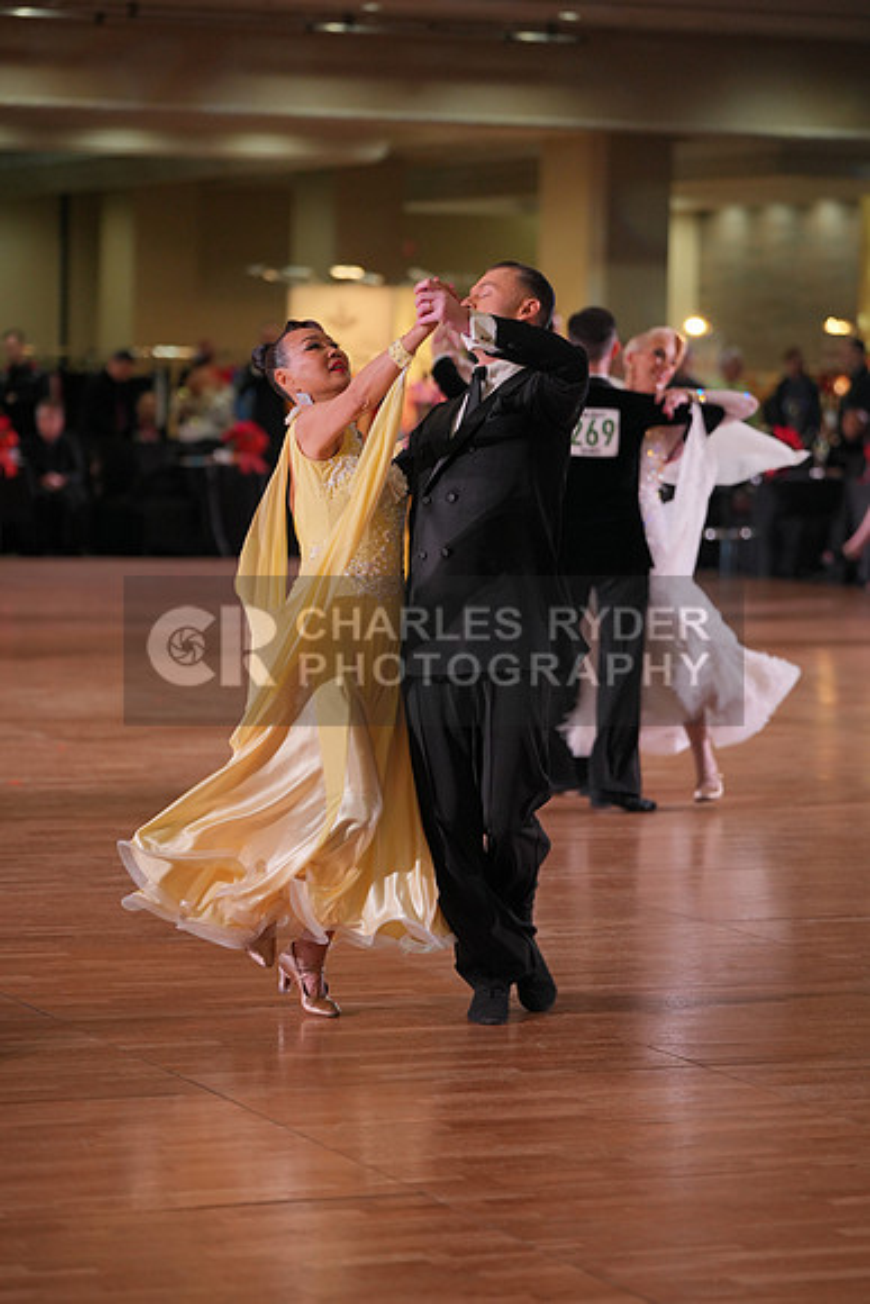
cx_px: 435
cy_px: 652
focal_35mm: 117
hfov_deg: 11.7
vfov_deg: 17.5
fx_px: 4238
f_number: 2.8
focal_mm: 117
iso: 1000
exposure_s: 1/500
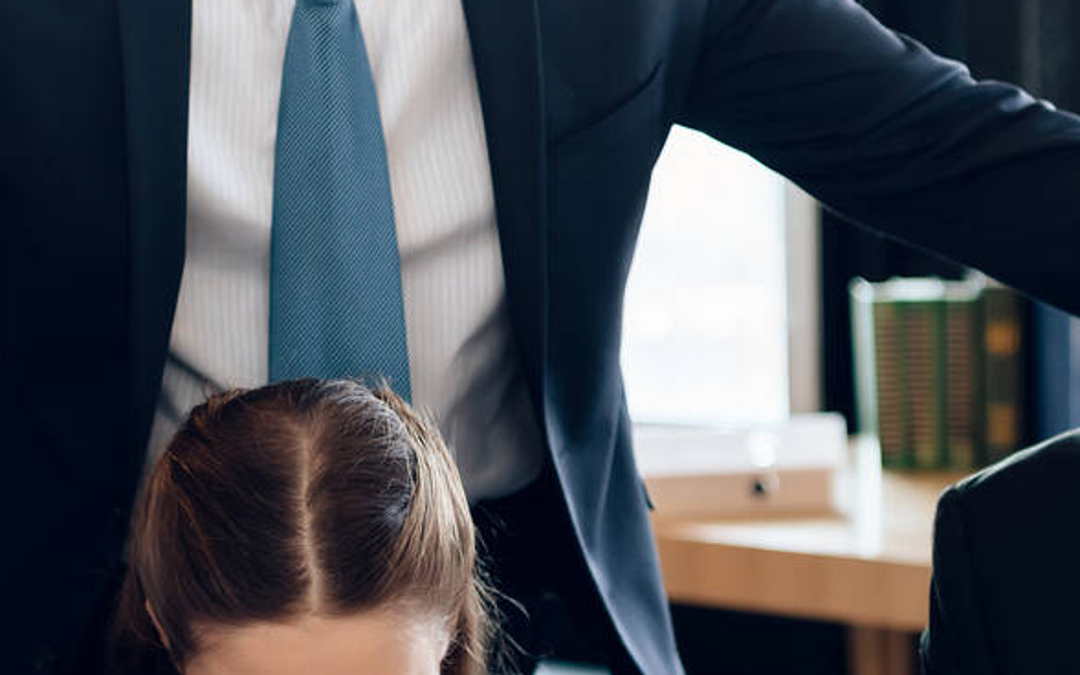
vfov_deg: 9.4
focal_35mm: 140
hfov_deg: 14.9
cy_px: 383
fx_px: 4120
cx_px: 517
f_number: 3.2
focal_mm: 50
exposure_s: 1/100
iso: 320
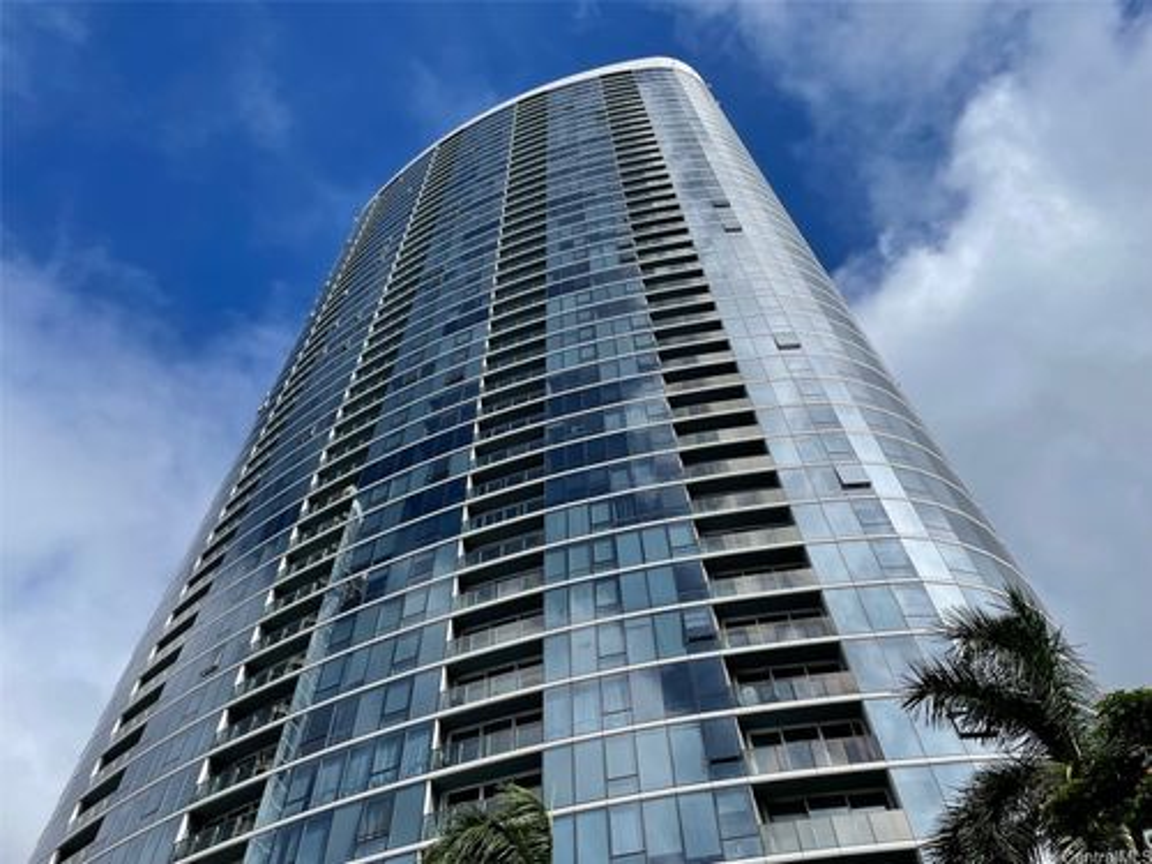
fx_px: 865
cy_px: 432
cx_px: 576
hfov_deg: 67.3
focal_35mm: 26
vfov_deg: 53.1
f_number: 1.6
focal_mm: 4.2
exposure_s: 1/5291
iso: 32
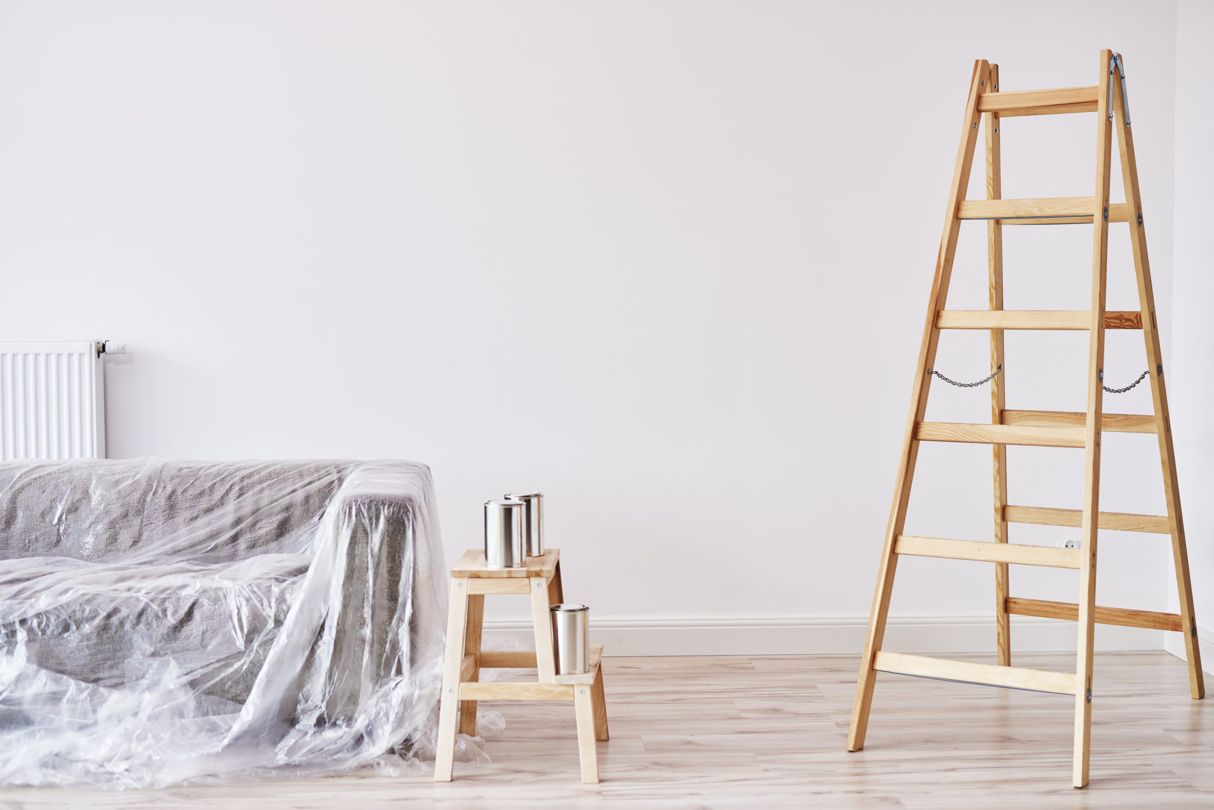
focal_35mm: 50
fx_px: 1686
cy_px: 405
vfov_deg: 27.0
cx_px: 607
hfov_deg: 39.6
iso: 160
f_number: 2.5
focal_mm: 50
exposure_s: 1/160
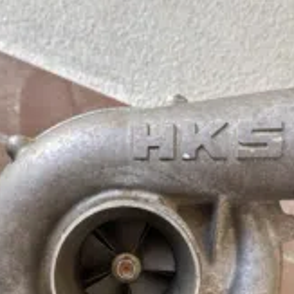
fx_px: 500
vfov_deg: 32.3
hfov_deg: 32.7
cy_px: 215
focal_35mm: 52
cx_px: 126
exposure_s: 1/121
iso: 100
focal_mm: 6.86
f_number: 1.78
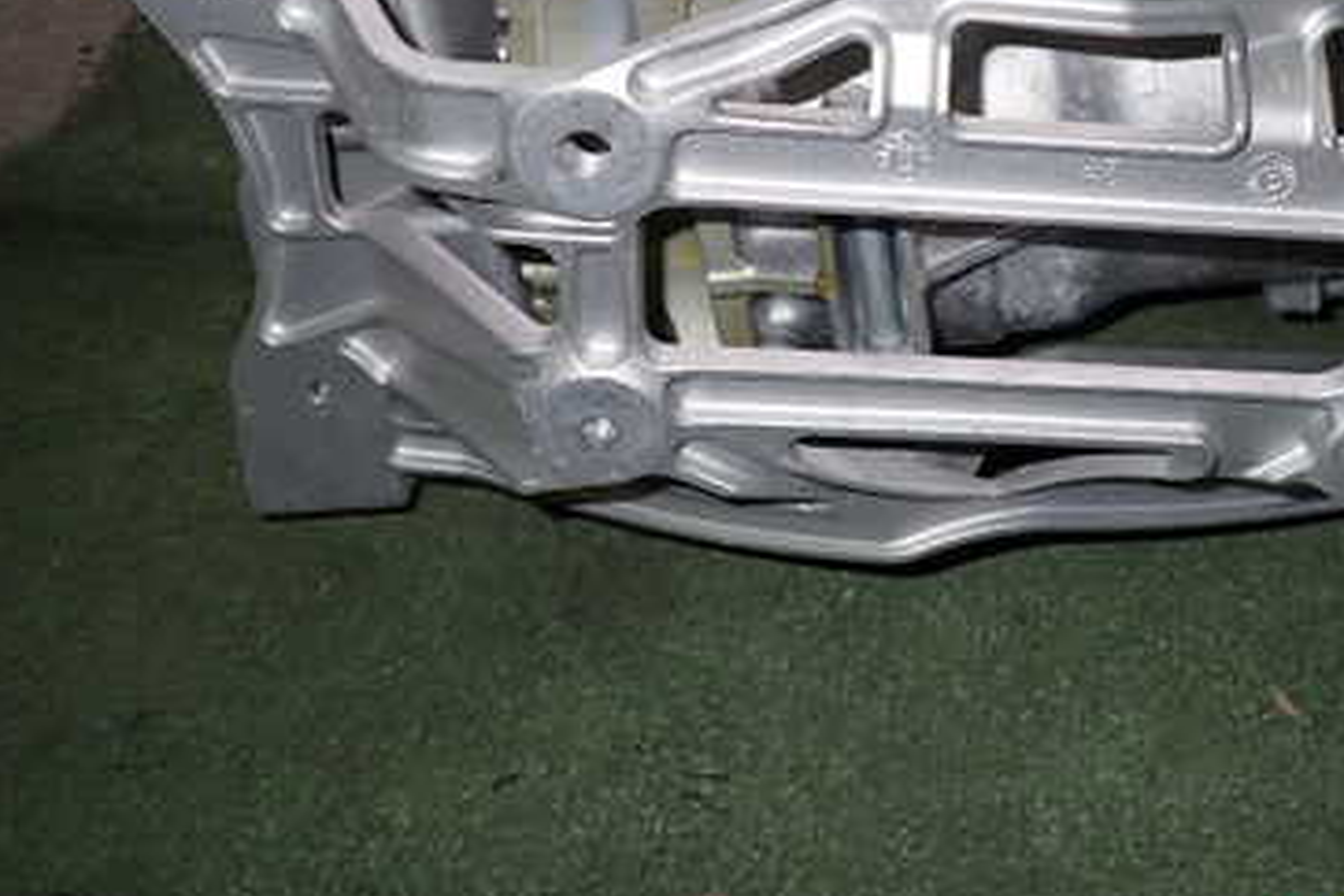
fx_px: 1605
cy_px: 156
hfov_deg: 43.9
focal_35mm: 43
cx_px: 1011
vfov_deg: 30.3
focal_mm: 4.5
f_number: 5.6
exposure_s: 1/30
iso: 200
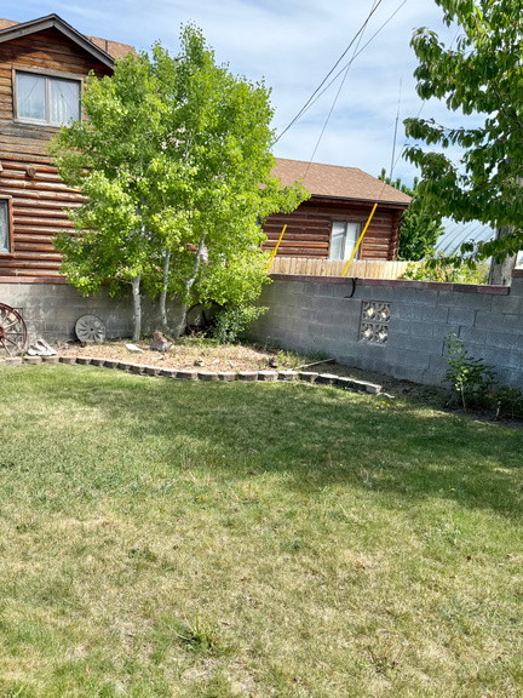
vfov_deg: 56.1
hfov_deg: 43.8
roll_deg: -2.2
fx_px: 645
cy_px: 440
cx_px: 194
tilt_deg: -15.1
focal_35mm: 32
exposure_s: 1/2525
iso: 100
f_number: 1.78
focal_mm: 6.76
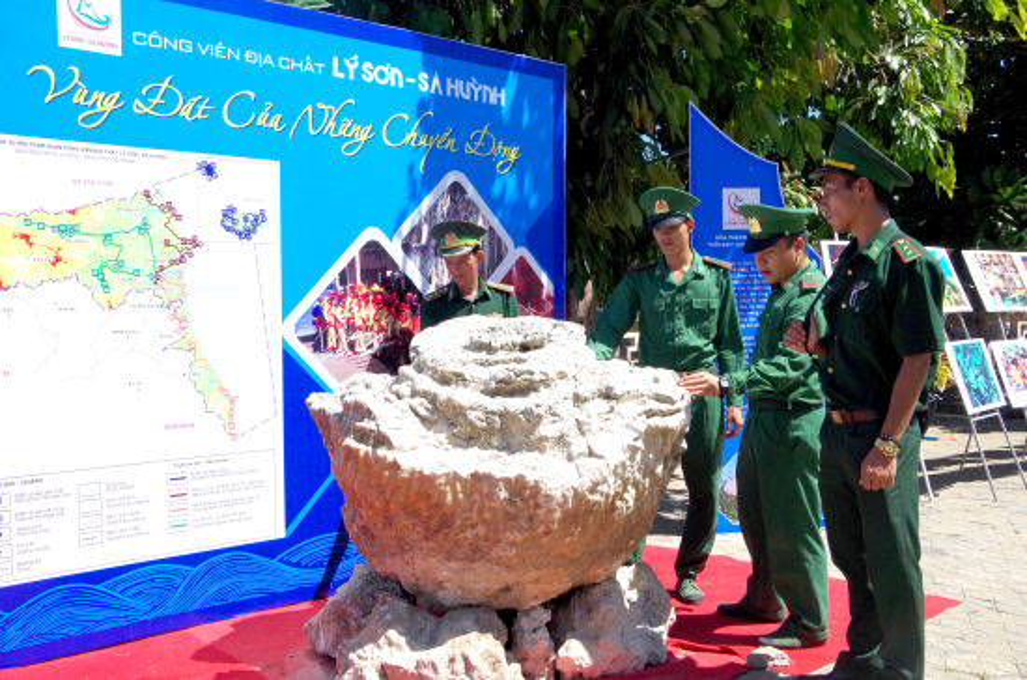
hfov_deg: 53.2
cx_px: 514
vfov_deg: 36.7
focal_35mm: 36
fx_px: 1025
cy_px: 340
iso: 800
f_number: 13
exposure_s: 1/800
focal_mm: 24
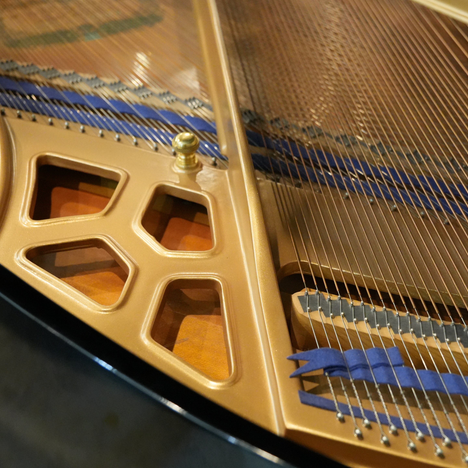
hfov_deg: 27.5
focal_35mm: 62
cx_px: 325
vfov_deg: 27.7
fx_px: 948
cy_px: 234
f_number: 2.8
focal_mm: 32
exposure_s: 1/160
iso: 4000
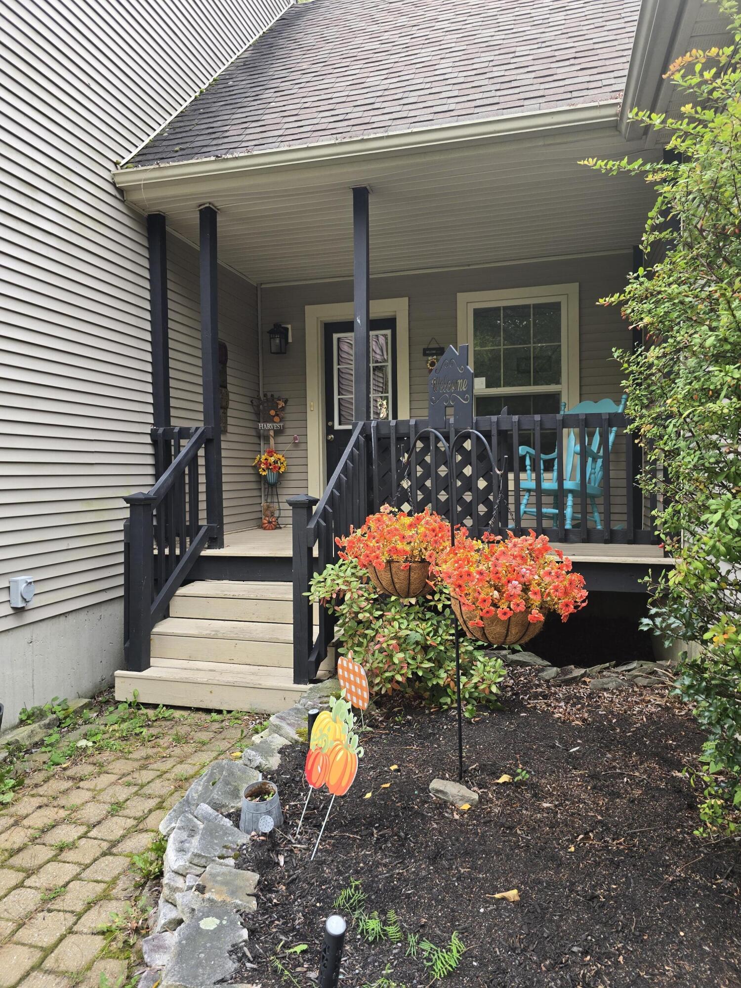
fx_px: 656
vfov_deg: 73.9
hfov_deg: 58.9
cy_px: 494
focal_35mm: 23
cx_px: 370
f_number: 1.7
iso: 64
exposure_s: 1/180
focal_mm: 6.3
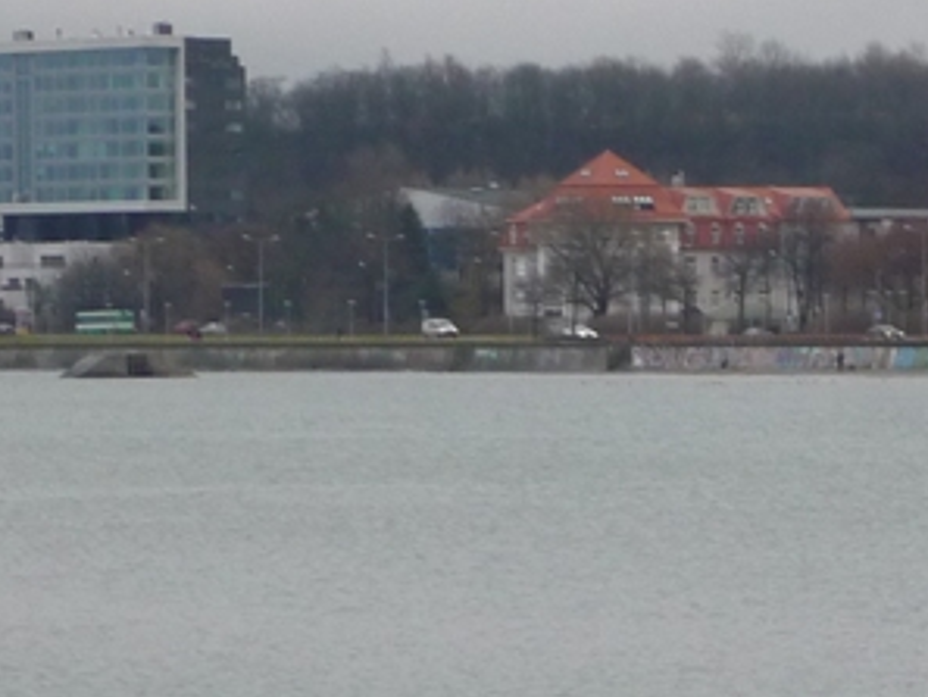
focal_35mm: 328
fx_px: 8797
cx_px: 1194
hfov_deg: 6.0
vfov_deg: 4.5
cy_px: 528
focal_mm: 16.5
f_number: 5.1
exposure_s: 1/125
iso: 160
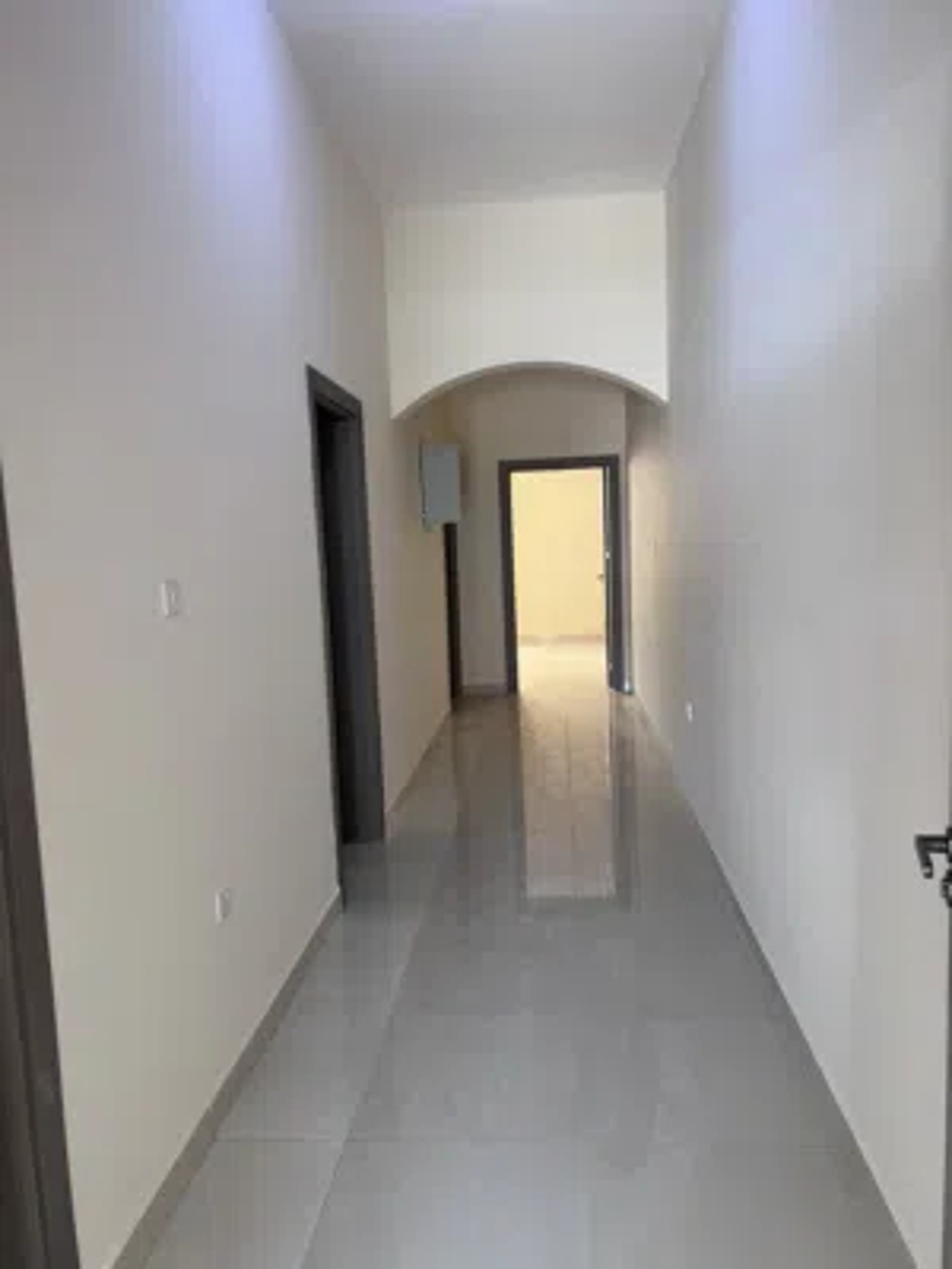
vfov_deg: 67.3
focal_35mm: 26
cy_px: 634
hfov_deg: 53.1
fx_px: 953
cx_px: 476
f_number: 1.5
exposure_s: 1/90
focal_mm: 5.7
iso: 125
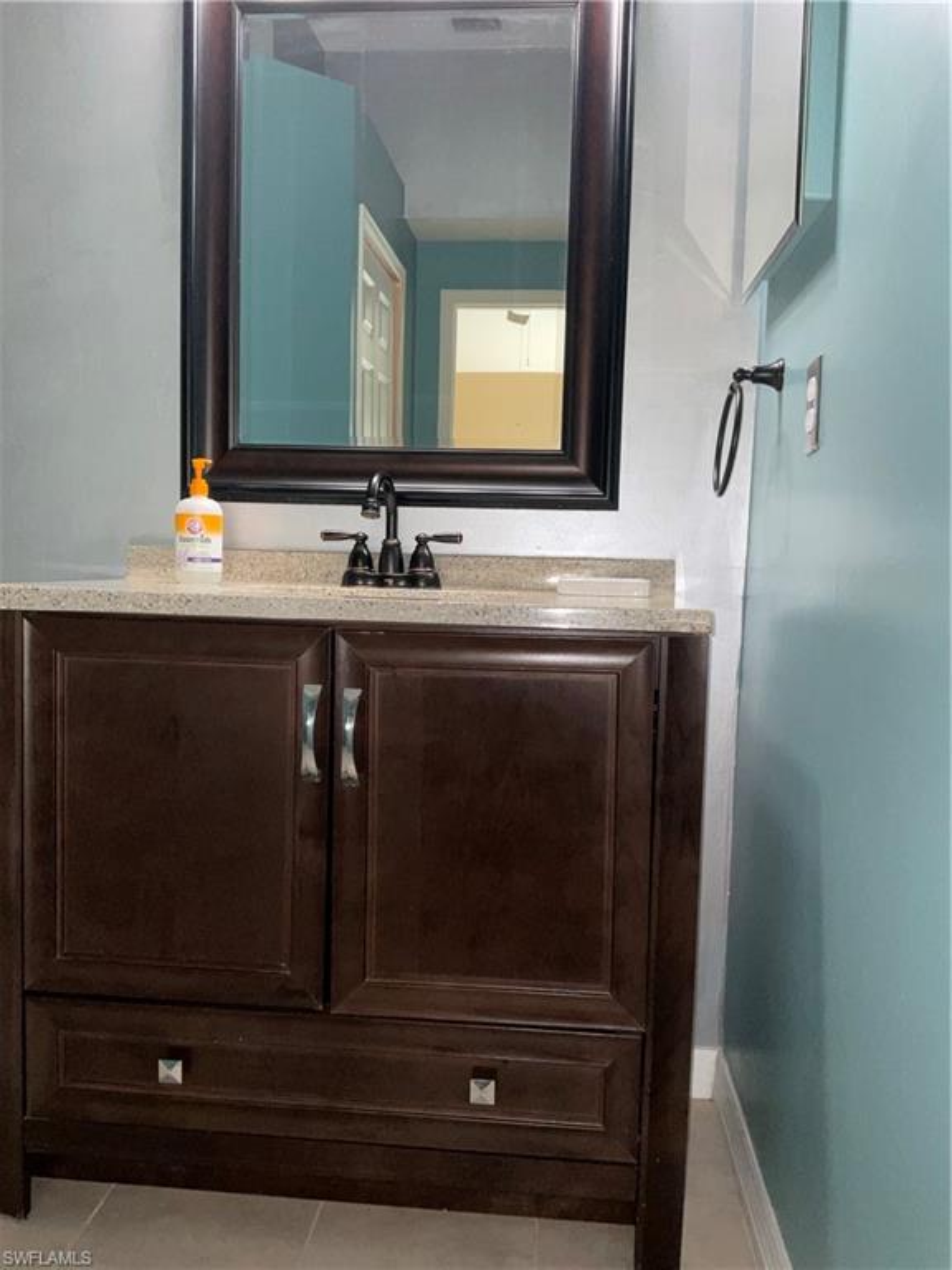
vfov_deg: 61.7
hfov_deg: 48.2
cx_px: 476
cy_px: 635
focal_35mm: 29
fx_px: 1063
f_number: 1.8
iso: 64
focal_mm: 3
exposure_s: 1/40
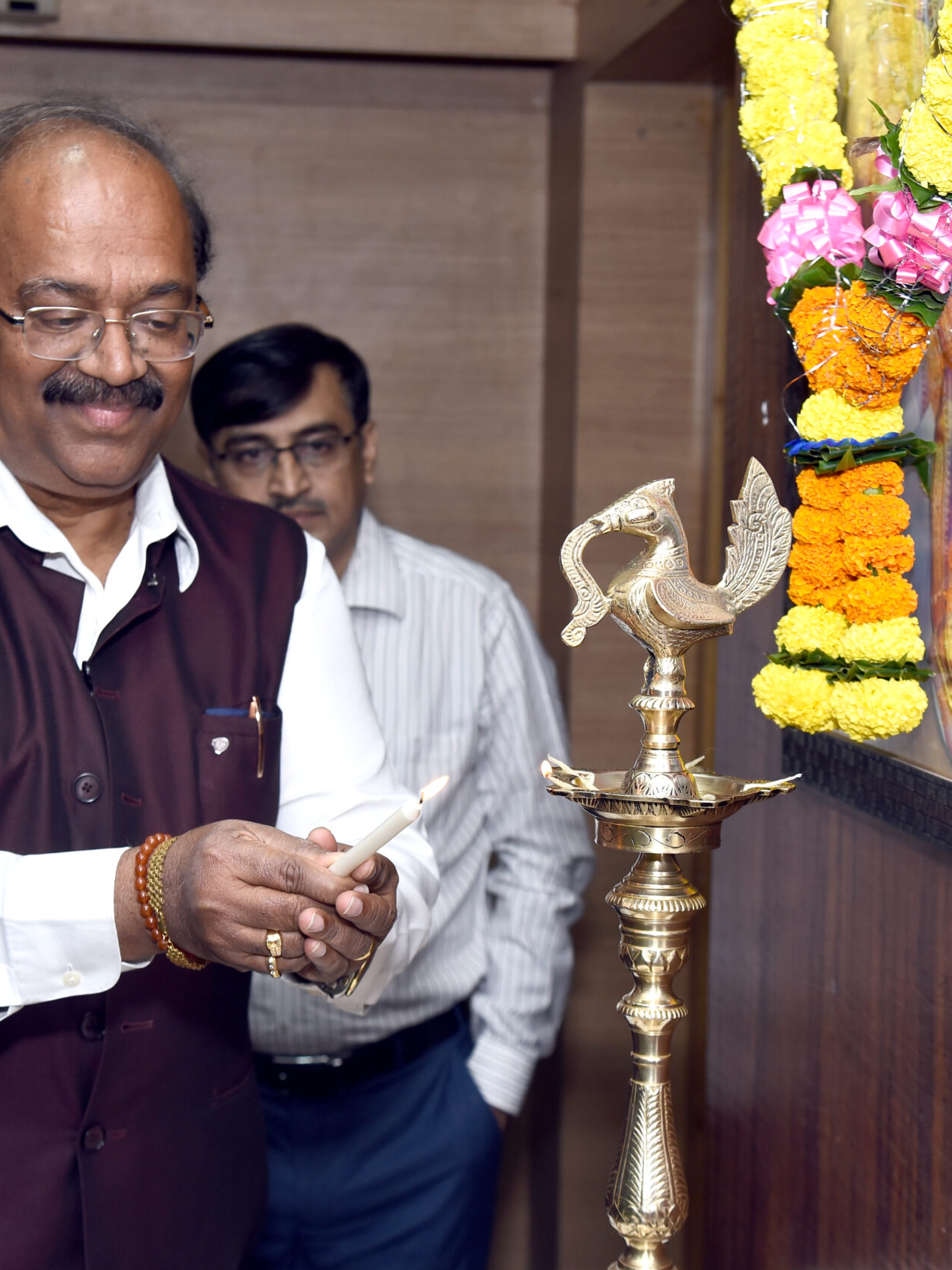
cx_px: 436
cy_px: 637
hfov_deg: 20.2
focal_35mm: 73
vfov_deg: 26.7
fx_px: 2677
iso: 500
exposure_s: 1/160
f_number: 5.6
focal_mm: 50
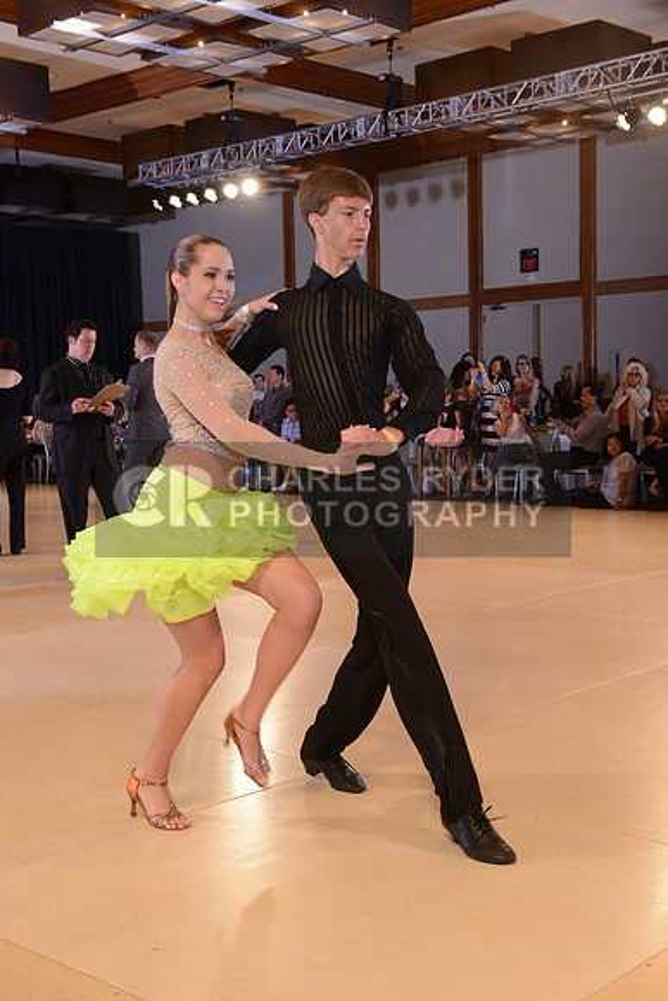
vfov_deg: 41.1
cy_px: 500
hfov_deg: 28.1
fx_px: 1335
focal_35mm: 48
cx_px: 334
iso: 1250
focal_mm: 48
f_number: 7.1
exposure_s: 1/250
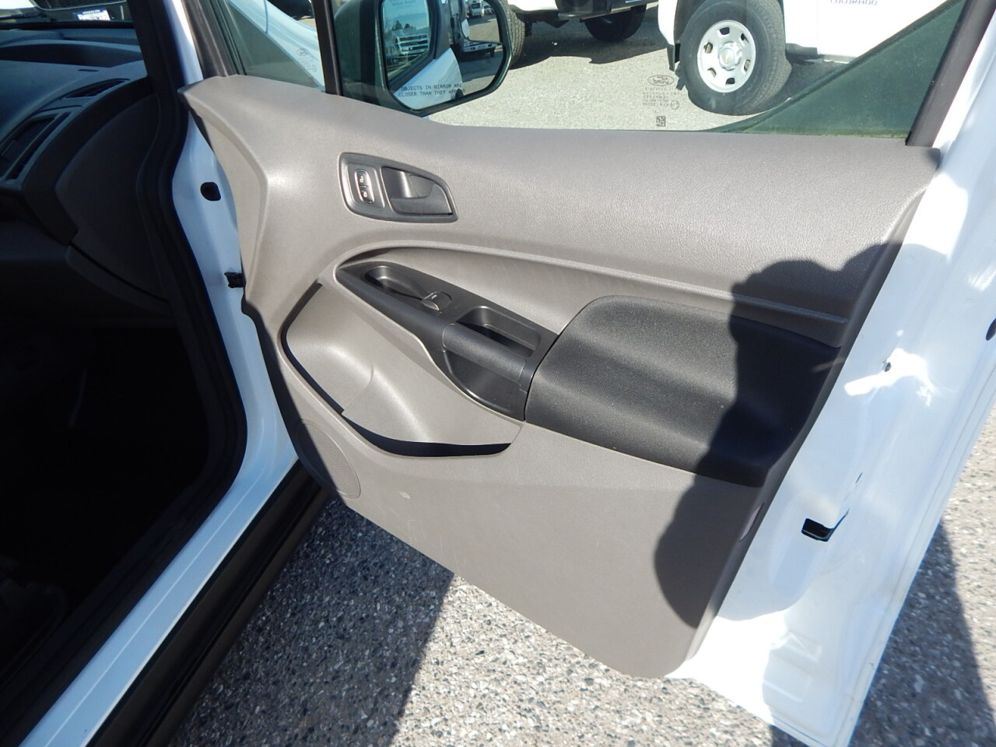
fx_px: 633
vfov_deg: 61.1
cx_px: 498
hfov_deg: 76.4
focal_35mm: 22
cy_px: 374
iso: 125
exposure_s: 1/640
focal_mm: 4
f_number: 3
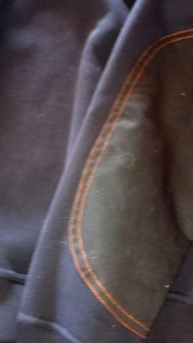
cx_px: 66
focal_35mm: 40
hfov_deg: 29.5
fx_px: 364
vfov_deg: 50.1
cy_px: 135
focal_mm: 5.24
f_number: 1.7
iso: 1624
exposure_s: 1/16.7
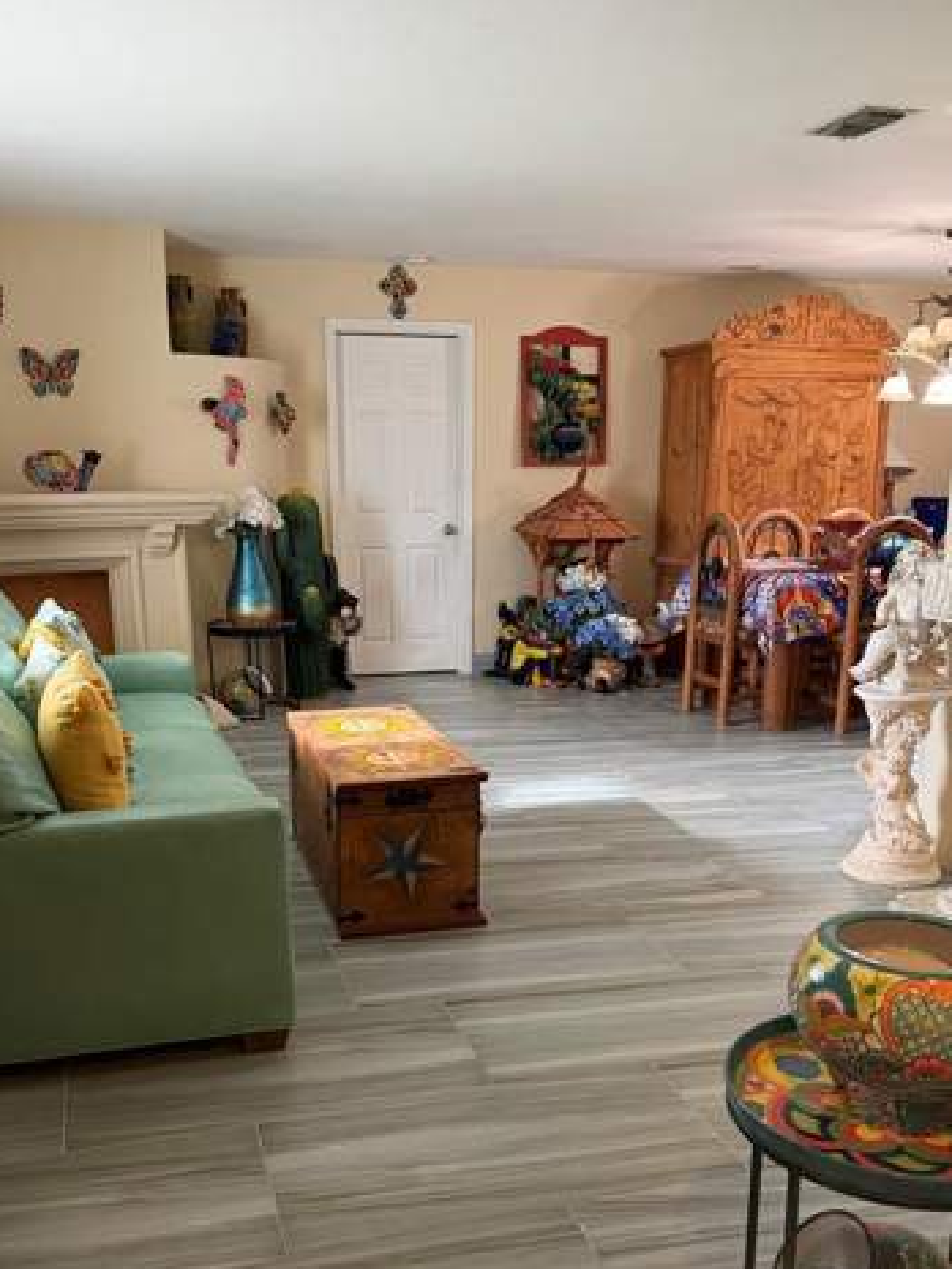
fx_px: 1210
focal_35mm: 33
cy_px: 775
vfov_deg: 54.8
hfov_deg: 43.0
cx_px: 472
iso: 400
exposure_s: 1/60
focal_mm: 6.76
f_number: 1.78
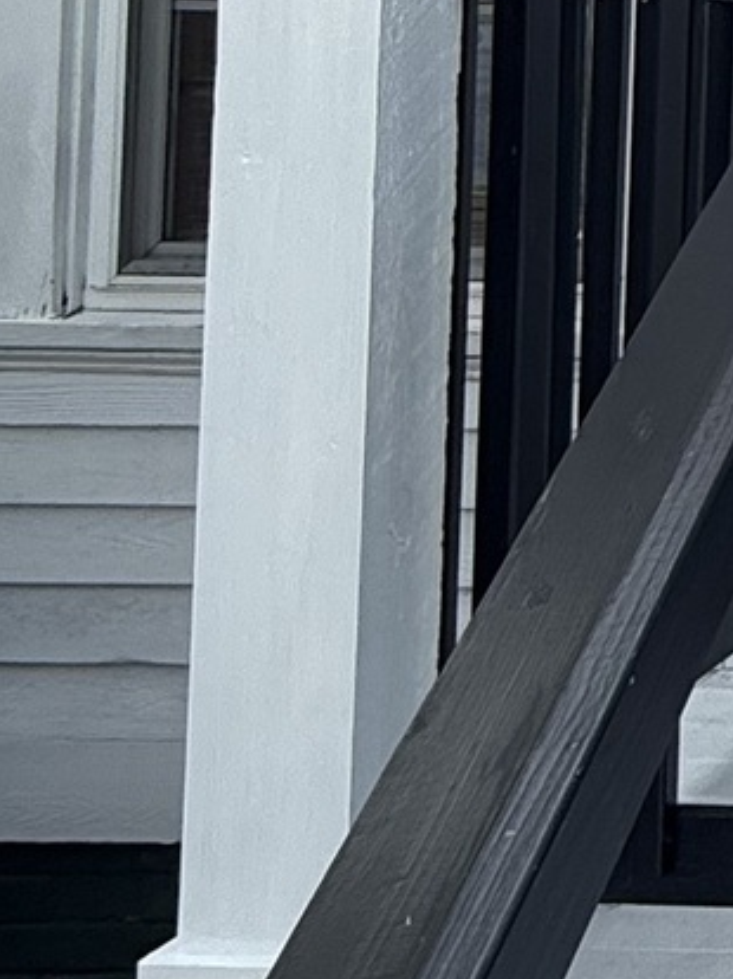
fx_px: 2204
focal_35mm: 78
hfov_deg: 14.5
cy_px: 7
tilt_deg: +1.8
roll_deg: -1.7
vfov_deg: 24.0
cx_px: 1606
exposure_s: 1/717
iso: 64
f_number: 2.2
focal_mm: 2.22
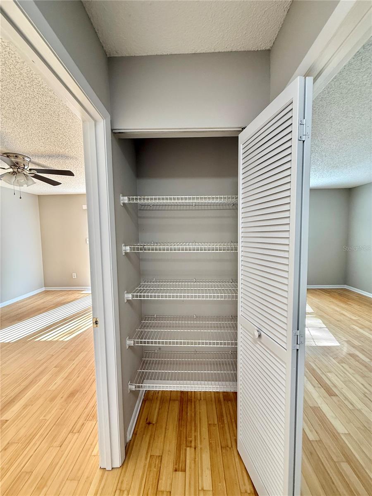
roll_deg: -0.3
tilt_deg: -2.7
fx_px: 201
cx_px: 186
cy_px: 248
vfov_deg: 102.1
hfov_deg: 85.7
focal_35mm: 14
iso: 160
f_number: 2.2
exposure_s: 1/120
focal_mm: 2.22
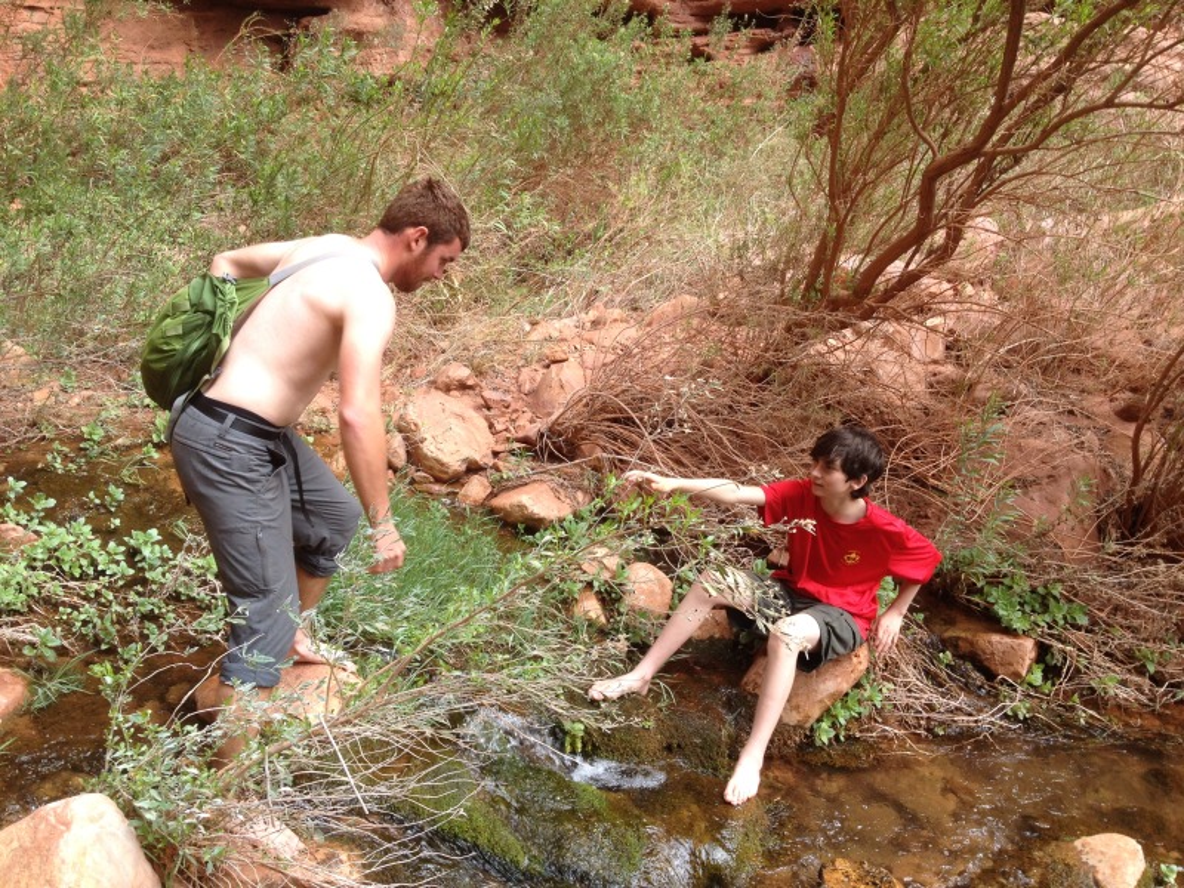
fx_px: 1197
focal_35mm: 35
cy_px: 444
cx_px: 592
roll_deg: -1.0
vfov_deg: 40.7
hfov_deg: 52.6
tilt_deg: -21.2
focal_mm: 4.28
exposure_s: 1/169
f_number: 2.4
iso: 50
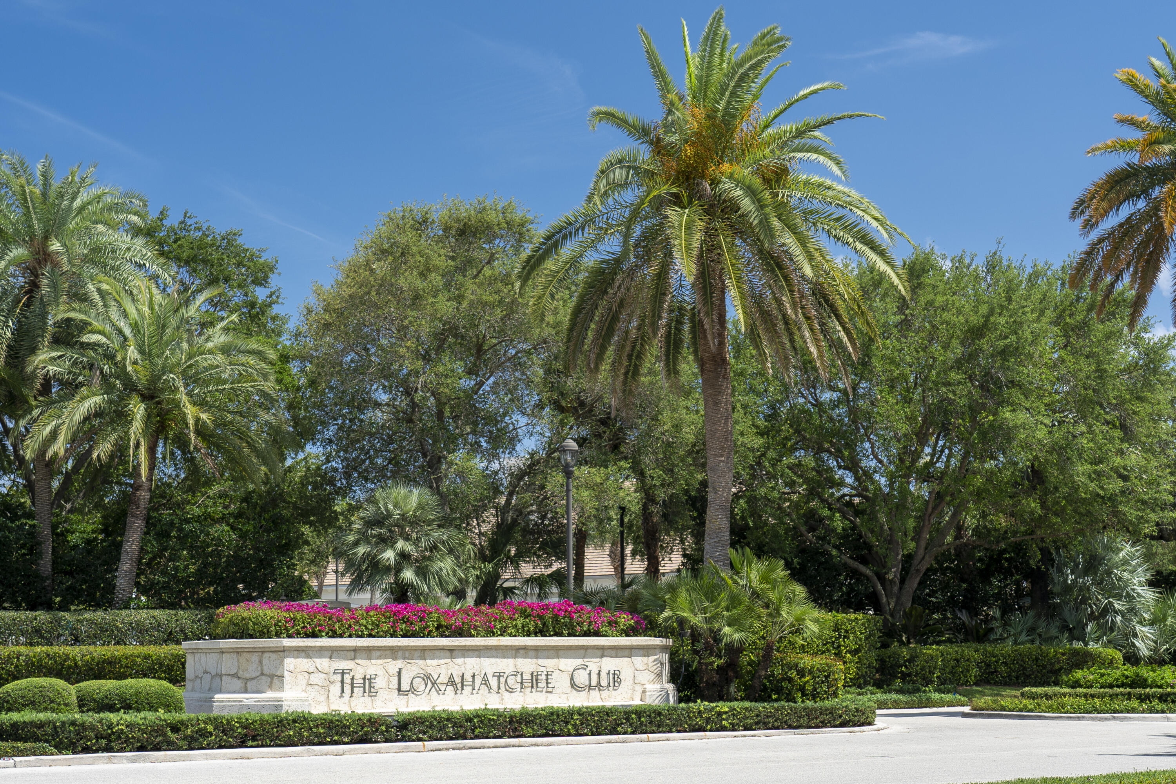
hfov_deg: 40.3
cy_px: 392
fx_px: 1601
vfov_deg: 27.5
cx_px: 588
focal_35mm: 49
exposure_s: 1/125
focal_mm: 33
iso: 100
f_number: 5.6
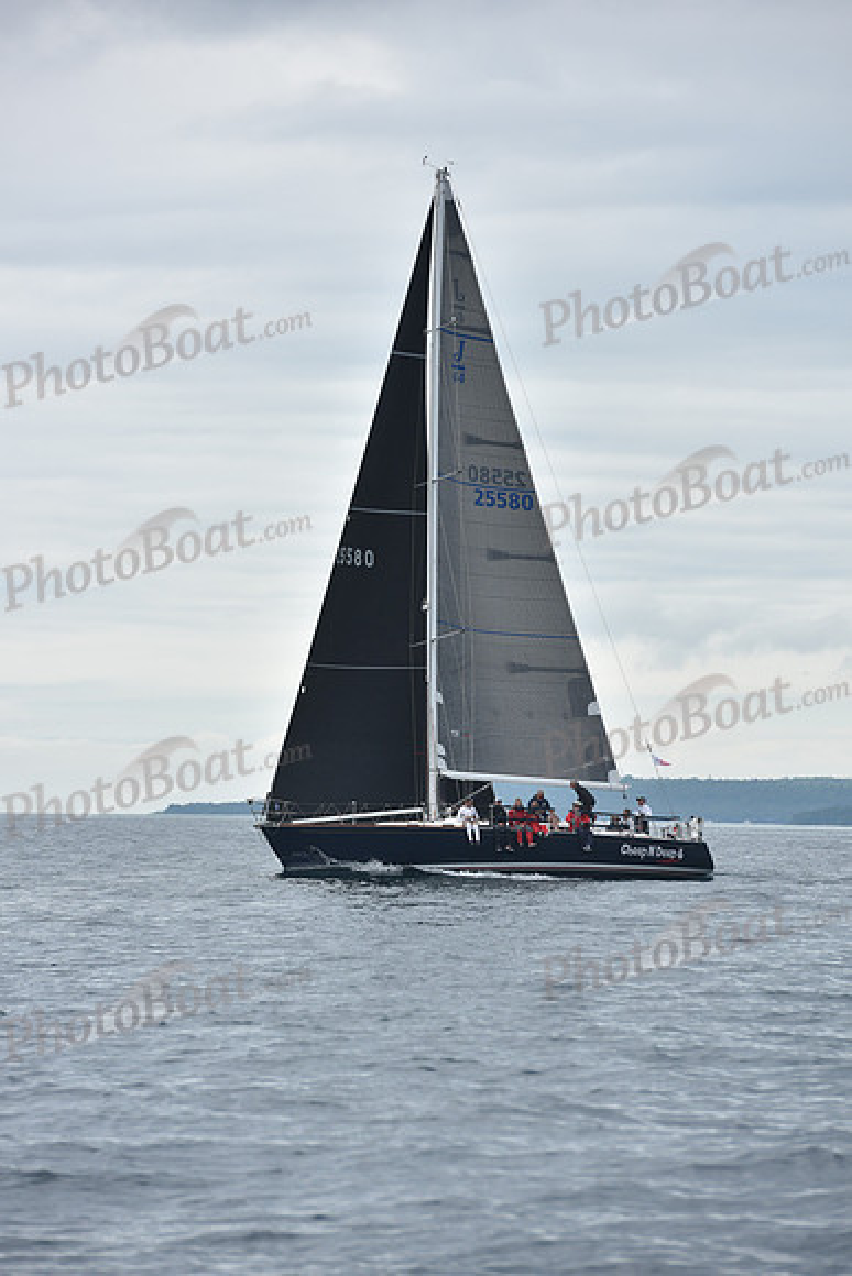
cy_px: 638
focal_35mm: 200
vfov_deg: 10.3
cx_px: 426
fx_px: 7095
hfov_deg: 6.9
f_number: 7.1
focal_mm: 200
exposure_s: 1/800
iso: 250
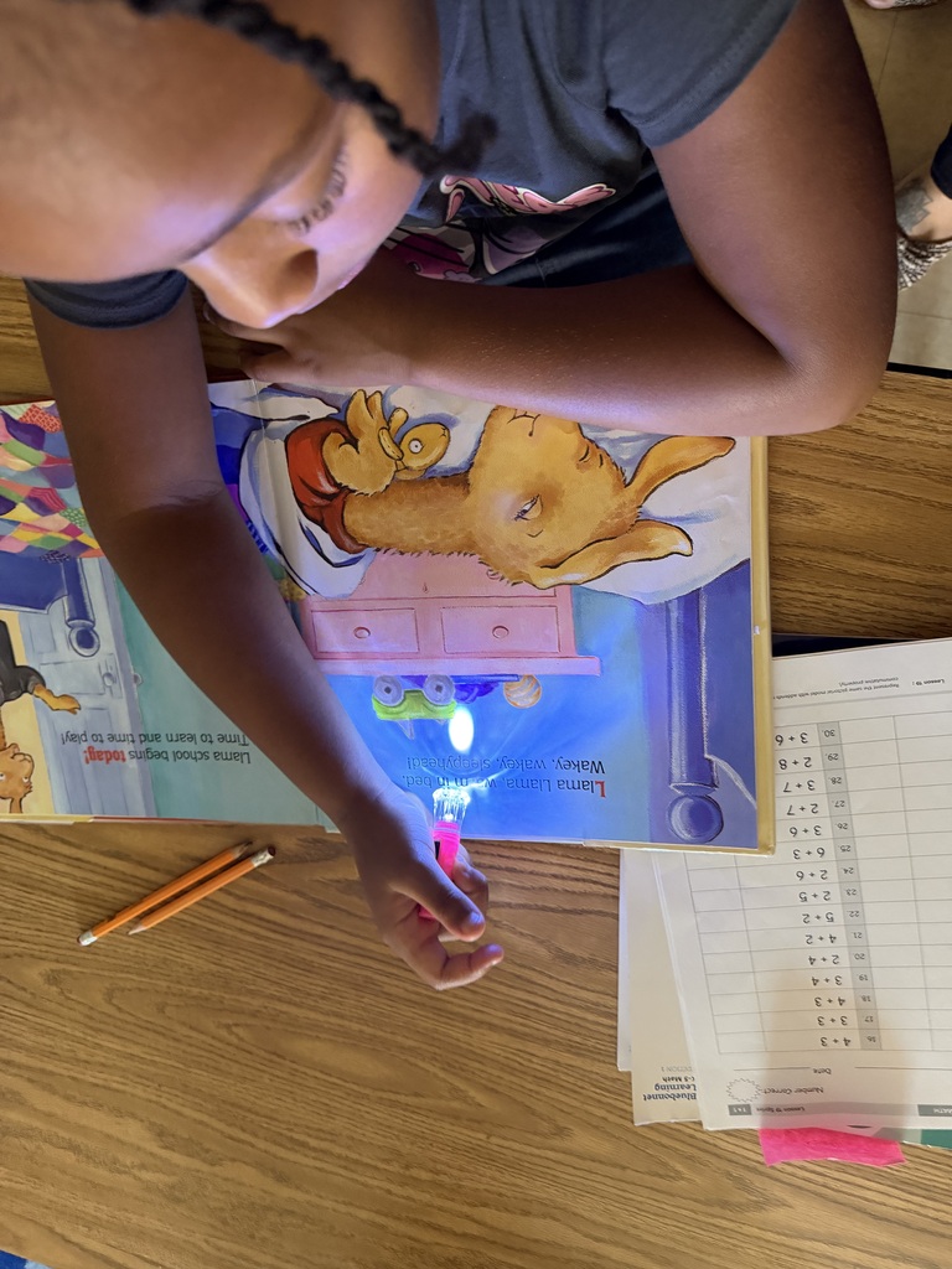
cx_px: 476
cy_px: 634
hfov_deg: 56.8
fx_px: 880
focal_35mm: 24
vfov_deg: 71.6
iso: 800
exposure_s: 1/56
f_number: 1.78
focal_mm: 6.76
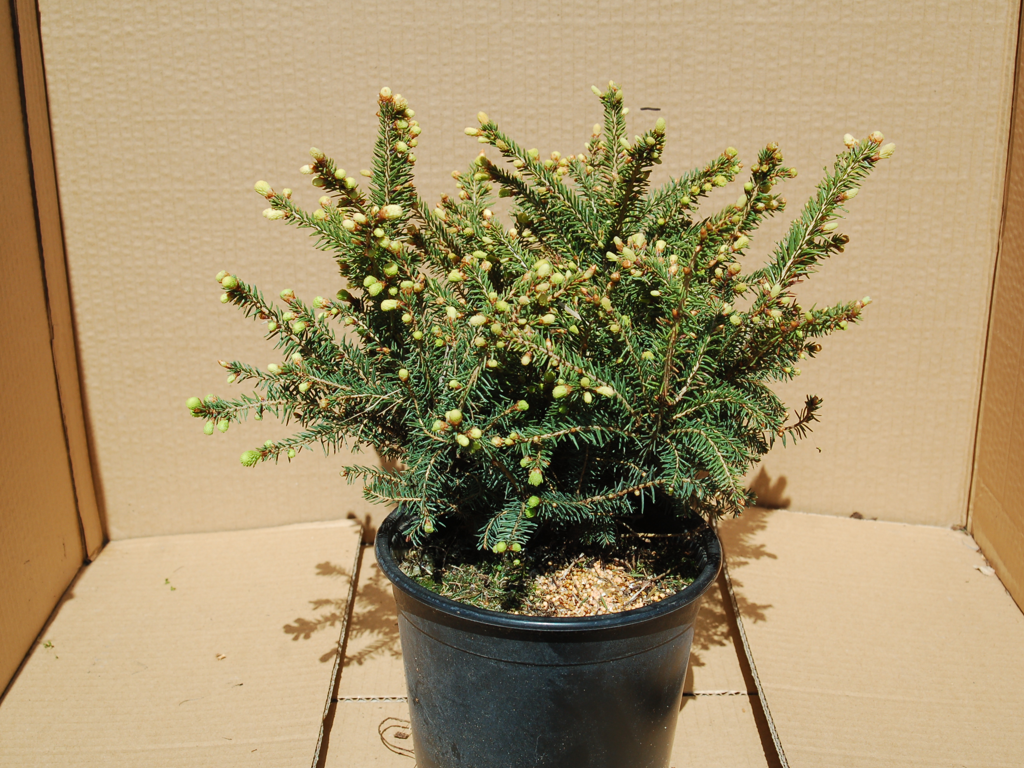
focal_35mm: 46
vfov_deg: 31.5
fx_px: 1361
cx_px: 518
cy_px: 384
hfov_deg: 41.2
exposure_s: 1/250
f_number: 8
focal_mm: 28
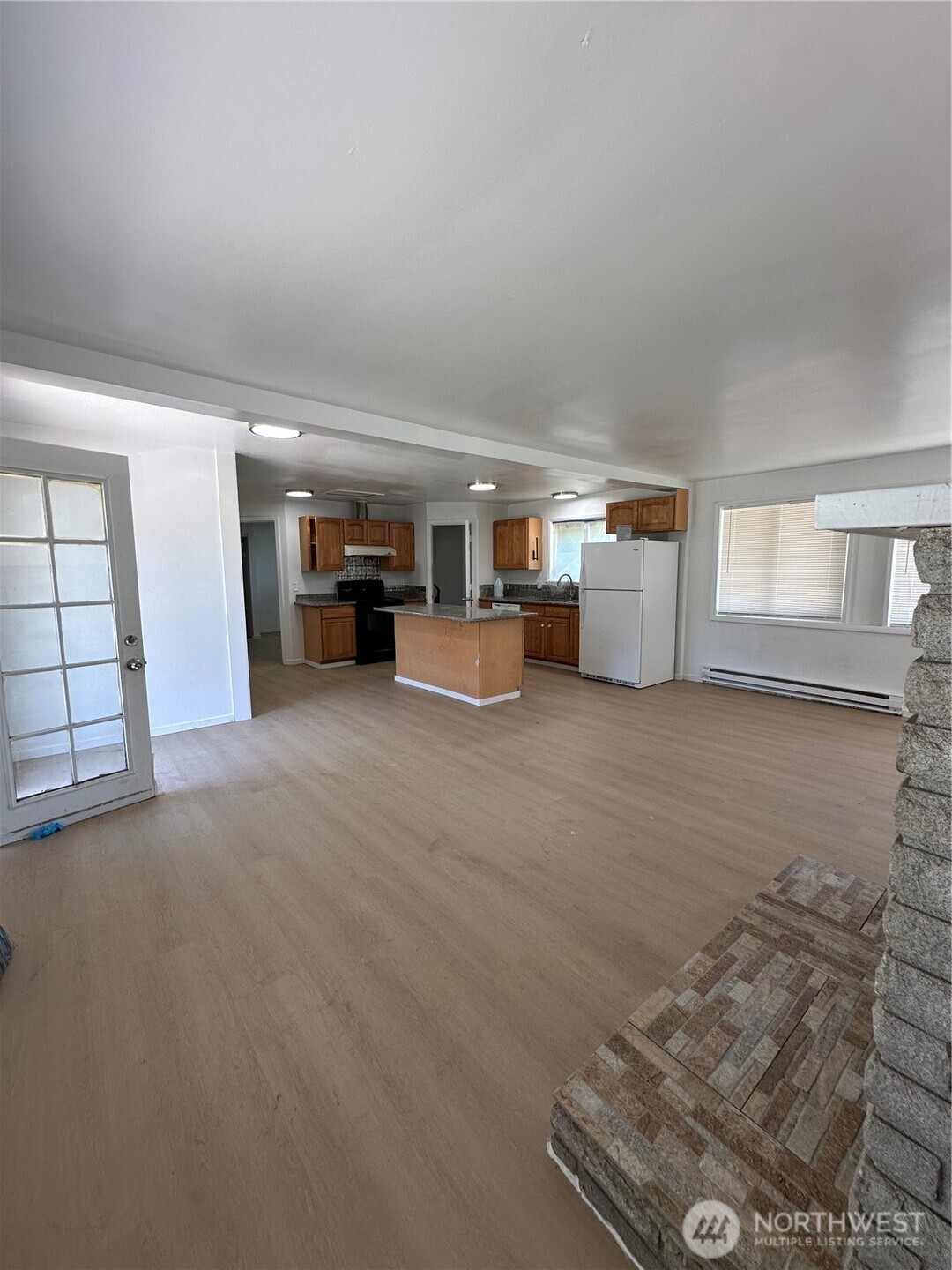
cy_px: 635
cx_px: 476
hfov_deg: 85.7
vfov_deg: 102.1
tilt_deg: -6.6
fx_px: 513
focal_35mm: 14
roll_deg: +0.6
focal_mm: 2.22
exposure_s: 1/120
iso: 100
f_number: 2.2
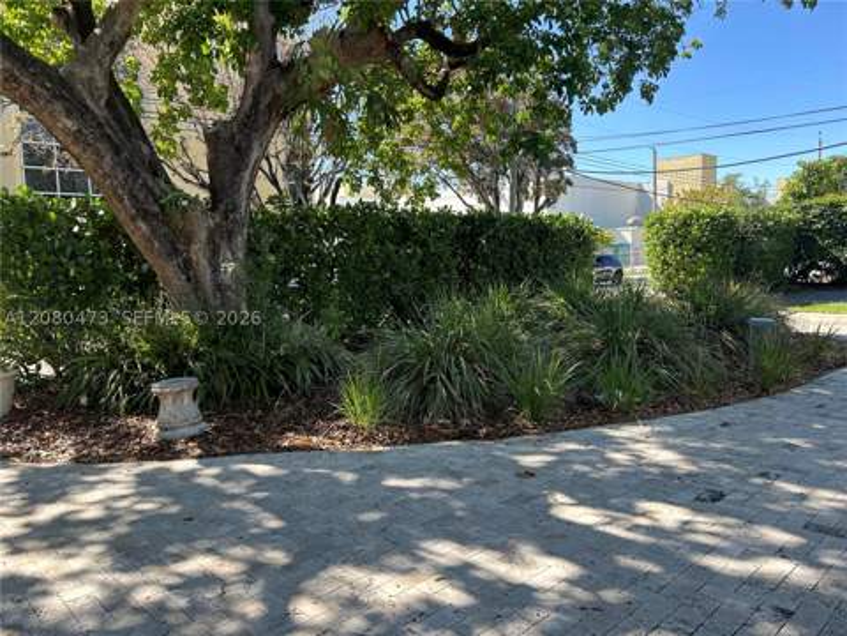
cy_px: 318
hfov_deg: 67.3
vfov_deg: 53.1
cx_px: 424
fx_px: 636
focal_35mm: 26
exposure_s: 1/820
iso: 50
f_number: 1.5
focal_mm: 5.7
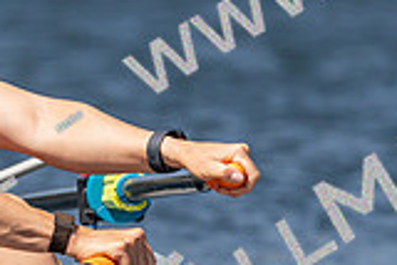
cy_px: 135
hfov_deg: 1.5
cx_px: -57
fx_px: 15066
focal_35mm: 1365
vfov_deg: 1.0
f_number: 6.3
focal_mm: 376
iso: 250
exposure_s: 1/2000
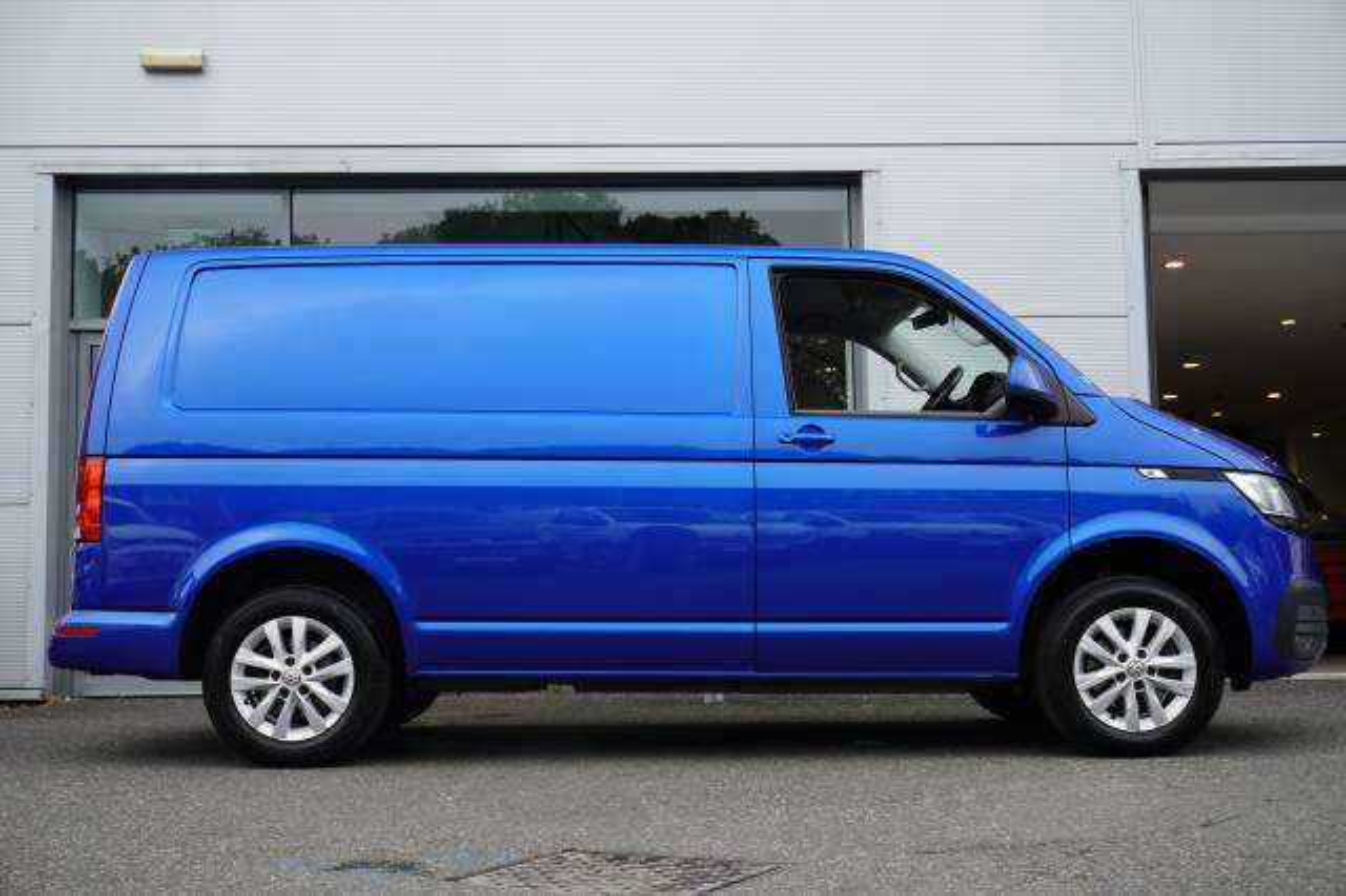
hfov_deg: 45.0
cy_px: 448
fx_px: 1626
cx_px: 673
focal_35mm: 44
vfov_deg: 30.8
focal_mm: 29
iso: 100
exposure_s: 1/60
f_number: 5
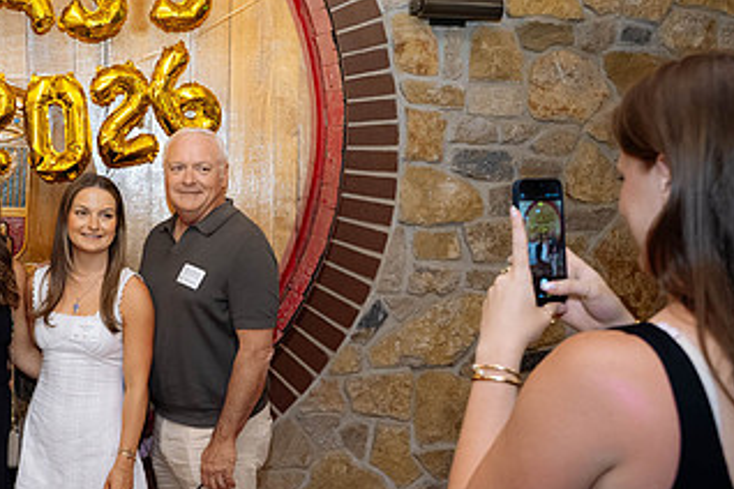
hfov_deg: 38.4
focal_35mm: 51
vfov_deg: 26.5
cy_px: 238
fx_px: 1040
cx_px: 233
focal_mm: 28
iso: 2000
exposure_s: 1/125
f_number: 4
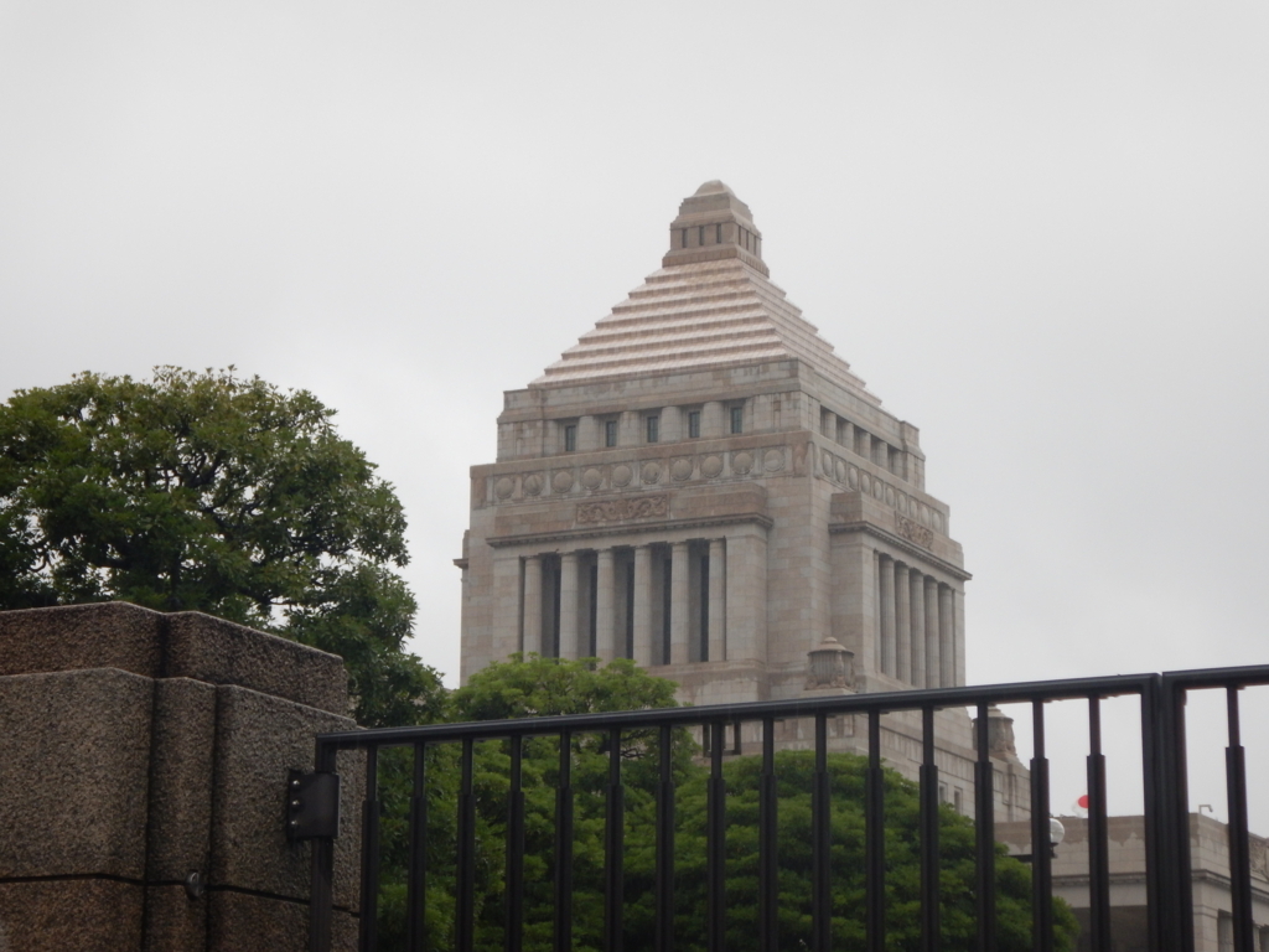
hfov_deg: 21.3
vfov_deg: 16.1
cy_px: 476
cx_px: 634
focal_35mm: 92
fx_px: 3373
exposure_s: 1/160
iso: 125
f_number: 4.7
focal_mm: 16.6
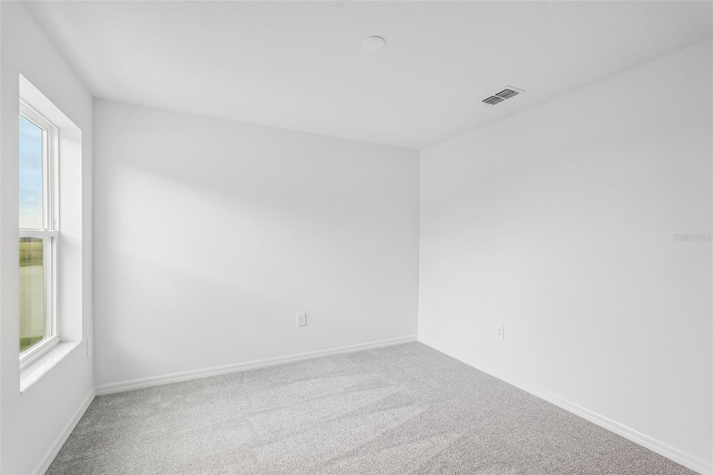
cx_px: 356
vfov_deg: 73.7
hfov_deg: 96.7
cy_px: 238
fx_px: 317
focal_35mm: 16
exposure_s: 1/60
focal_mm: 16
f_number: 8
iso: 400
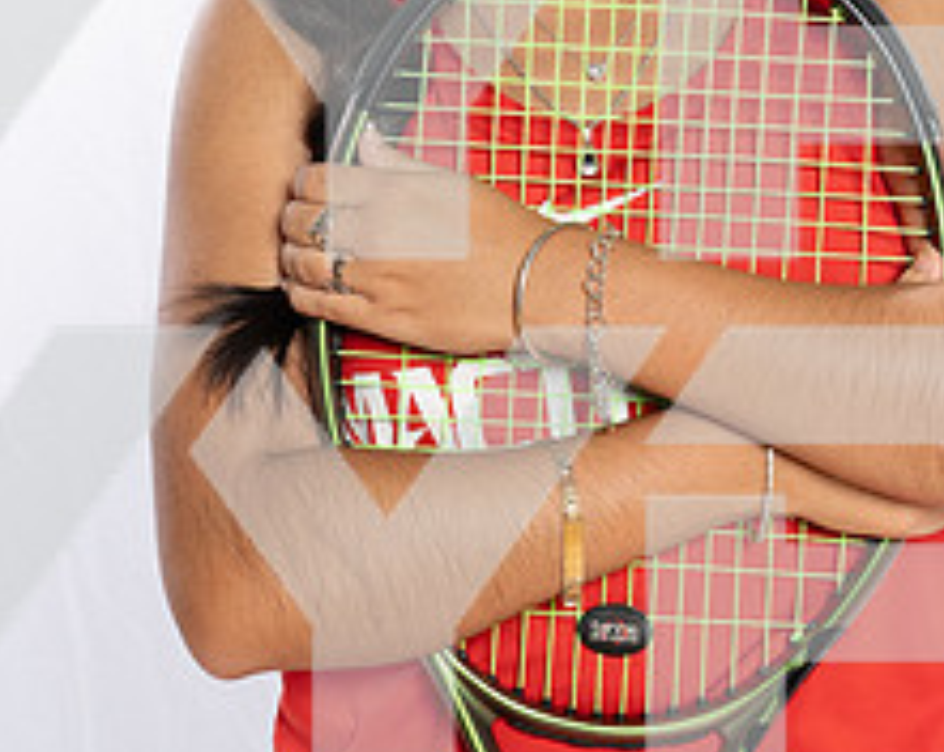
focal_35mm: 116
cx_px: 577
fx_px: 3235
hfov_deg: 16.6
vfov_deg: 13.1
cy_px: 36
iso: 1250
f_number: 11
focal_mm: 47
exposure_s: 1/250
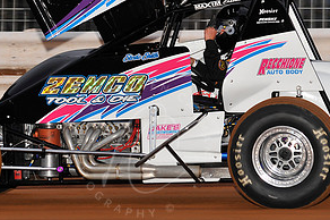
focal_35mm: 368
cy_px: 44
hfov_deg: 5.6
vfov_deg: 3.7
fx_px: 3370
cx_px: 142
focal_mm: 185
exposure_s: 1/250
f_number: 5.6
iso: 500
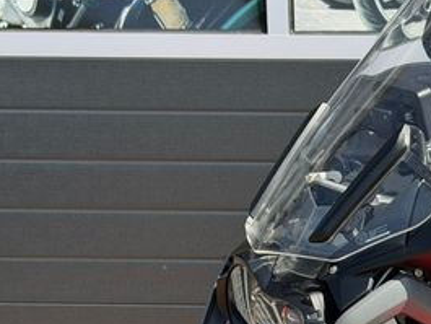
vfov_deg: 12.7
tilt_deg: -12.1
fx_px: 1445
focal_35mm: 116
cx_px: 491
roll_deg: +0.4
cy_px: 280
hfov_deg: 16.4
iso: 64
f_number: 1.78
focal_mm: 6.76
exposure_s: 1/1883
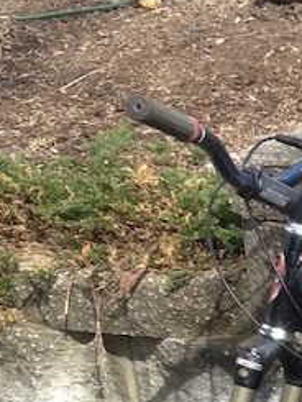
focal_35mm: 146
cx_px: 593
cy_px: 532
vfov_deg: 13.0
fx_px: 1697
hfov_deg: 9.5
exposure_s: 1/412
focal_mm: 4.28
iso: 64
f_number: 2.4
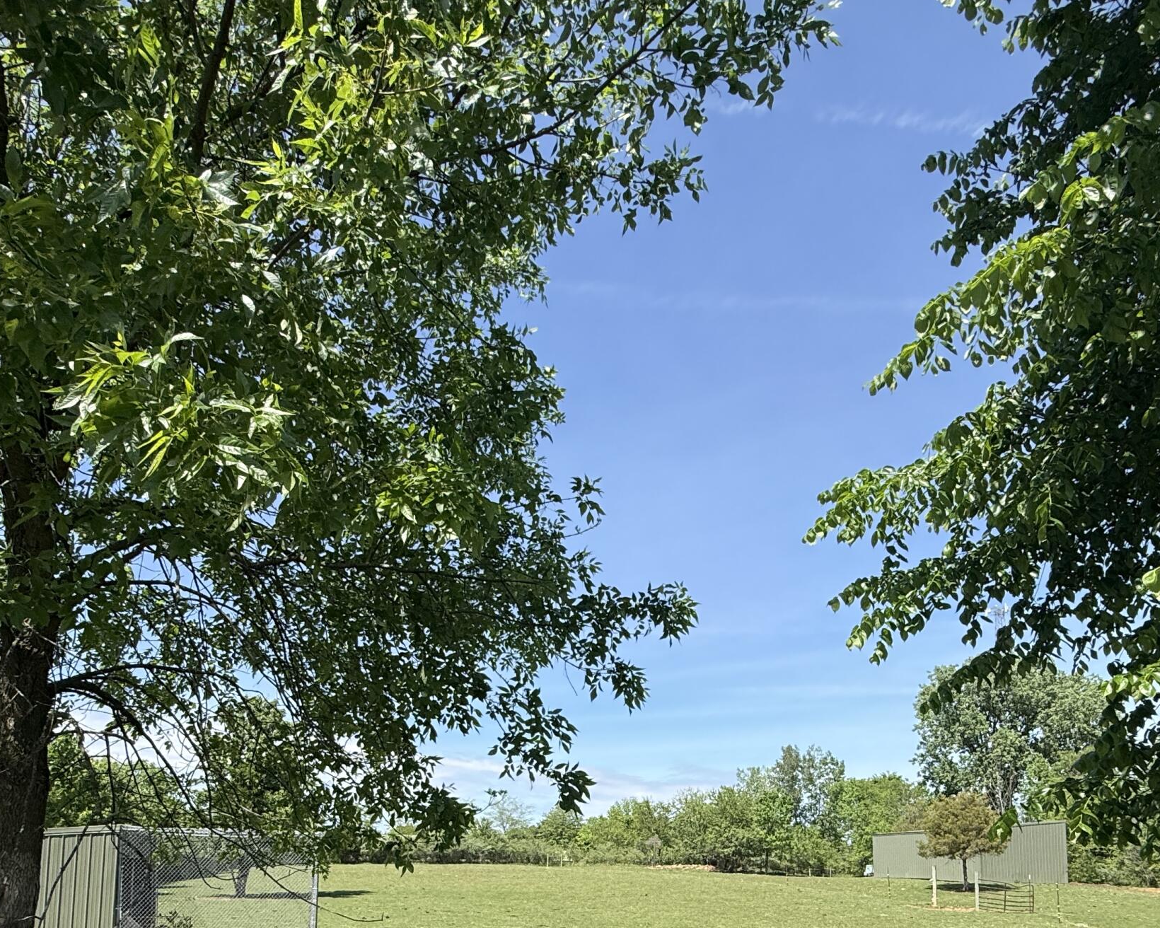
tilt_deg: +6.1
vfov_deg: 51.9
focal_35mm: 25
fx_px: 858
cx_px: 592
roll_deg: -0.3
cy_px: 784
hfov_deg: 68.1
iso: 50
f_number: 2.2
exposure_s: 1/1339
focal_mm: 2.22
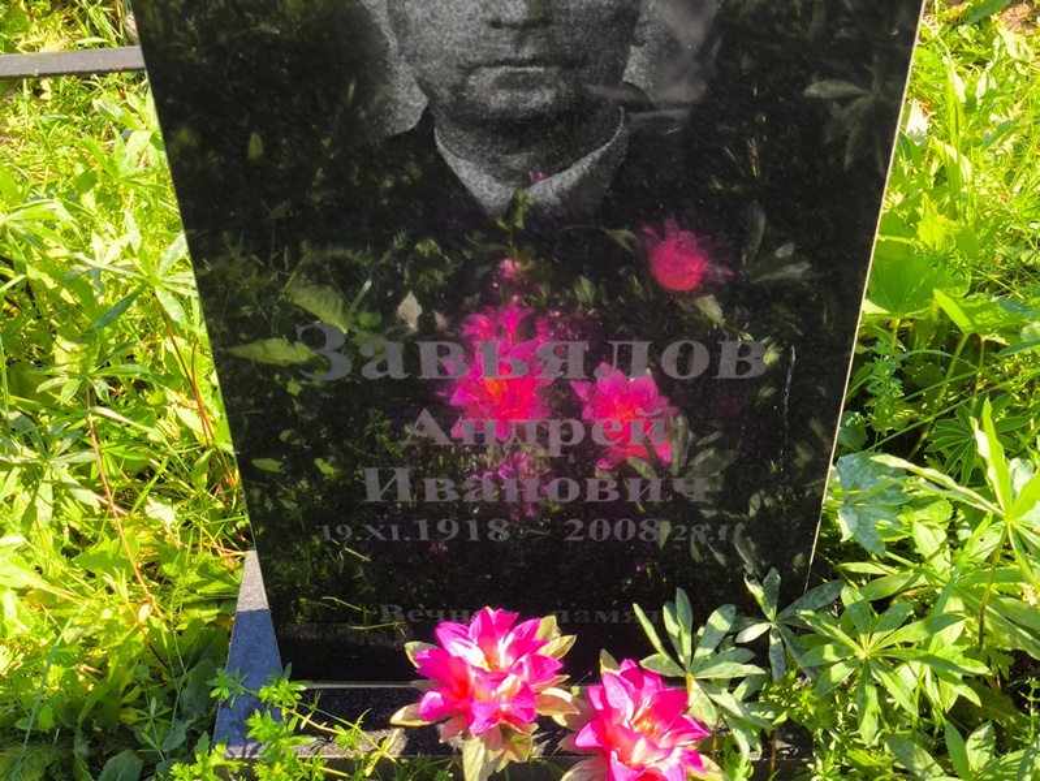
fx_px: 1503
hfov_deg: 38.2
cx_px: 520
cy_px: 390
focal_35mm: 50
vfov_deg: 29.1
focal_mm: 4.71
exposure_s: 1/282
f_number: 1.7
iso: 50
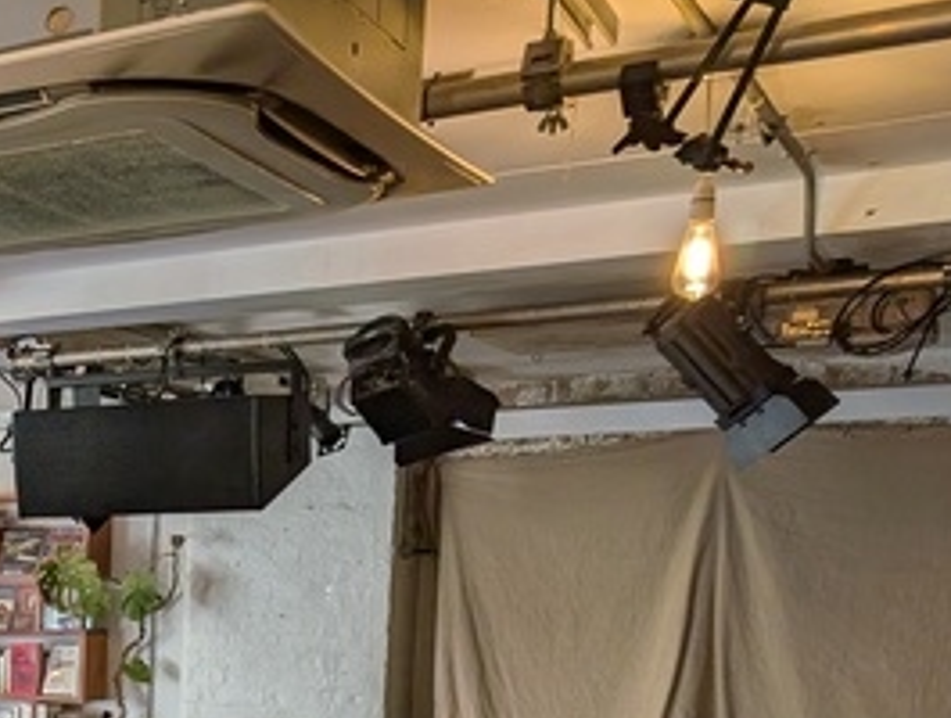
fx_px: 1817
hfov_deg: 25.1
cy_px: 854
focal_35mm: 66
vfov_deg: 20.9
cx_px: -305
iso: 57
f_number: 1.68
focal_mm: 6.9
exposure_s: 1/100
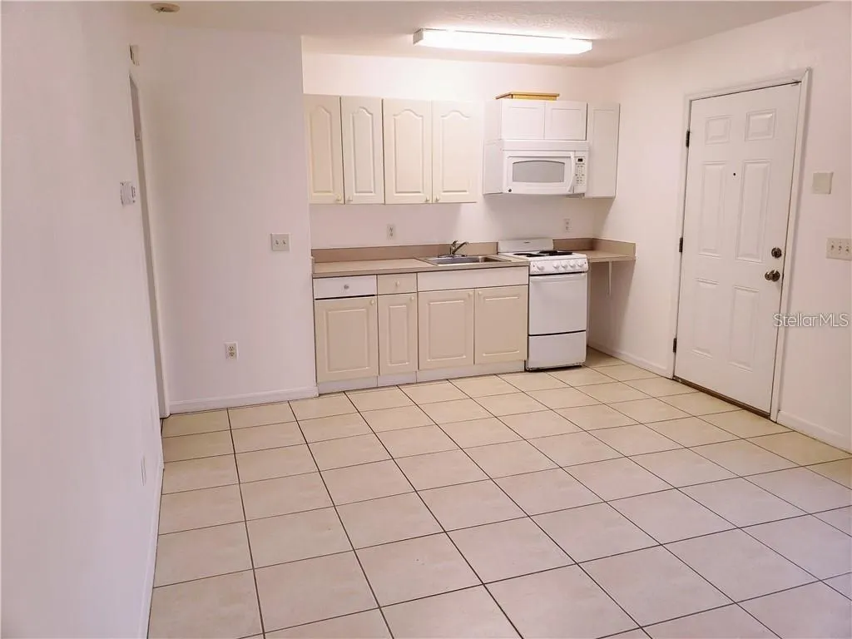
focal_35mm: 26
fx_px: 640
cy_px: 320
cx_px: 426
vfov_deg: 53.1
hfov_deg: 67.3
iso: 80
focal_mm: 4.3
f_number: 2.4
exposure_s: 1/40
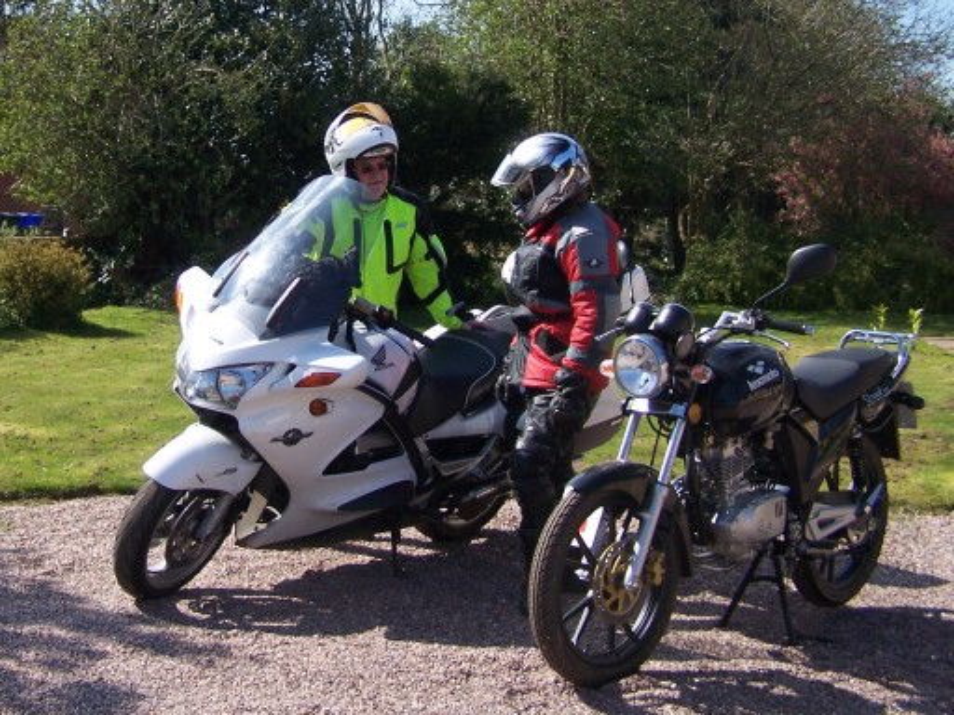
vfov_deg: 37.7
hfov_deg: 49.0
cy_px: 358
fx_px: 1047
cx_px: 477
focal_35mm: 38
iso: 80
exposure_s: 1/800
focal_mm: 6.3
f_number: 2.8
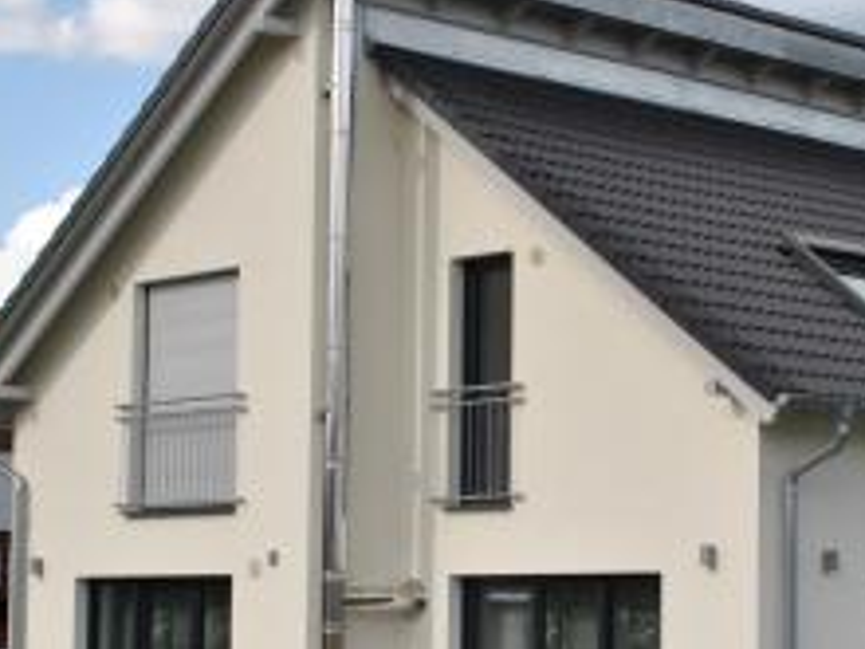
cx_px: 682
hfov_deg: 19.8
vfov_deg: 15.1
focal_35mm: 98
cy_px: 423
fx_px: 2449
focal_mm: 28
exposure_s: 1/250
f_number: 8
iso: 100
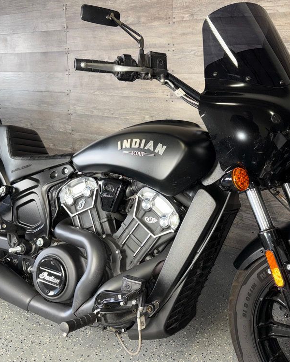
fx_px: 343
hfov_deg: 45.7
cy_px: 177
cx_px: 165
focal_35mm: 32
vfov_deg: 55.7
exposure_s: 1/27
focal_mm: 6.76
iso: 64
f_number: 1.78
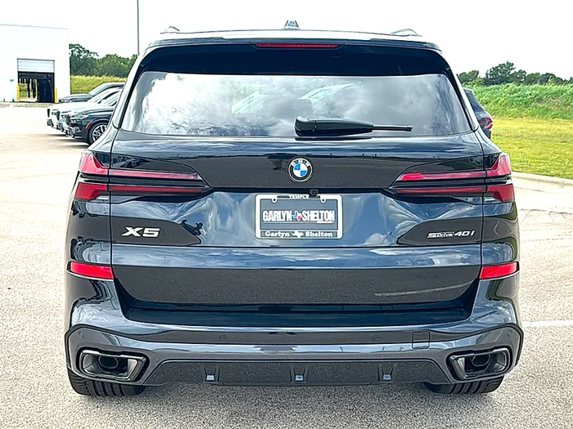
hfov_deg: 47.9
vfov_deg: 36.8
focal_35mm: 39
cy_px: 214
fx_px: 646
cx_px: 286
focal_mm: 6.86
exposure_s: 1/2212
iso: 80
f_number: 1.78
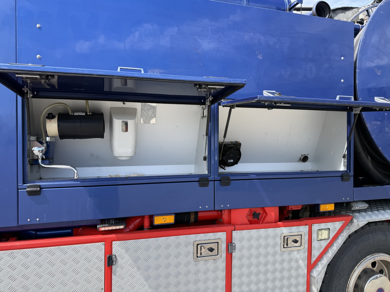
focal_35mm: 24
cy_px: 146
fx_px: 270
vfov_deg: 56.8
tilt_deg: +1.4
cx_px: 195
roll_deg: -0.5
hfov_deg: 71.6
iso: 80
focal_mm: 6.76
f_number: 1.78
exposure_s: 1/1122
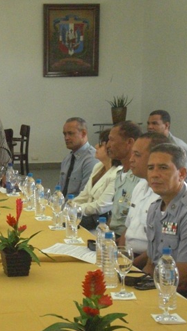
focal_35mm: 92
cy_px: 166
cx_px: 10
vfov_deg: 23.2
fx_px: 809
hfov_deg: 13.0
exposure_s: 1/125
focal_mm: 10.4
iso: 800
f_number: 4
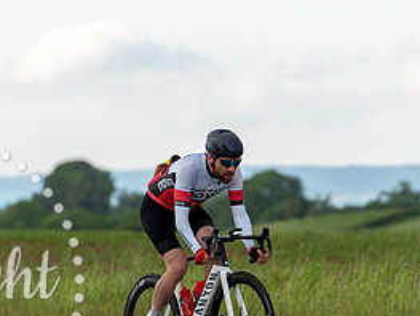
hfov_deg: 6.5
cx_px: 182
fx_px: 3706
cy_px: 200
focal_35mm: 305
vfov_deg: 4.9
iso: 250
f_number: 3.2
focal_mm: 144
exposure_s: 1/500
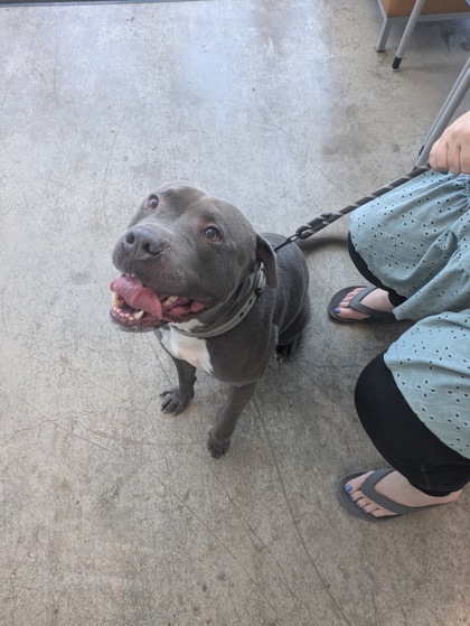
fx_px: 452
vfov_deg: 69.4
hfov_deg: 54.9
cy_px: 313
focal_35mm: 25
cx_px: 235
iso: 130
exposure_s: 1/120
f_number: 1.89
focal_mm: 5.43
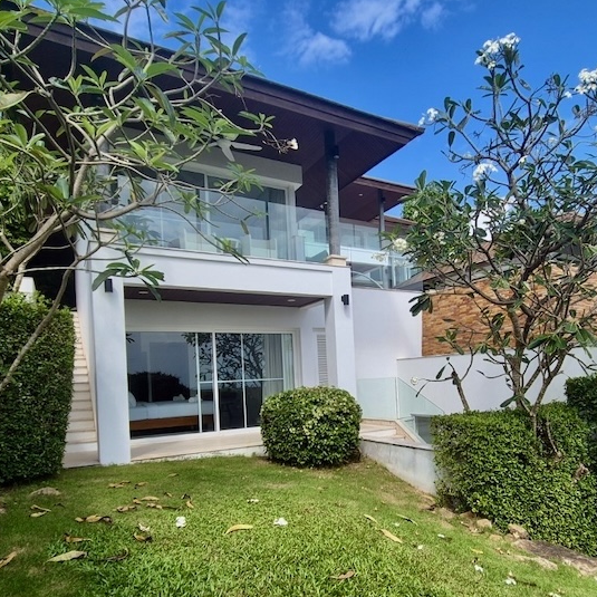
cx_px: 346
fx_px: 429
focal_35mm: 22
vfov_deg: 68.5
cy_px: 374
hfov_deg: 69.2
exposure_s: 1/1764
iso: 50
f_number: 2.2
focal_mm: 2.2
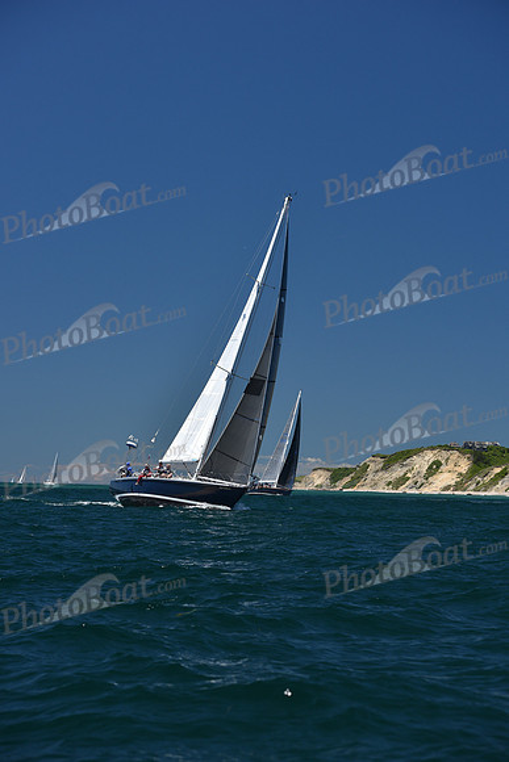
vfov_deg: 22.6
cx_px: 254
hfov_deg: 15.2
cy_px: 381
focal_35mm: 90
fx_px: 1907
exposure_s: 1/800
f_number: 5.6
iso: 250
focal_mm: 90
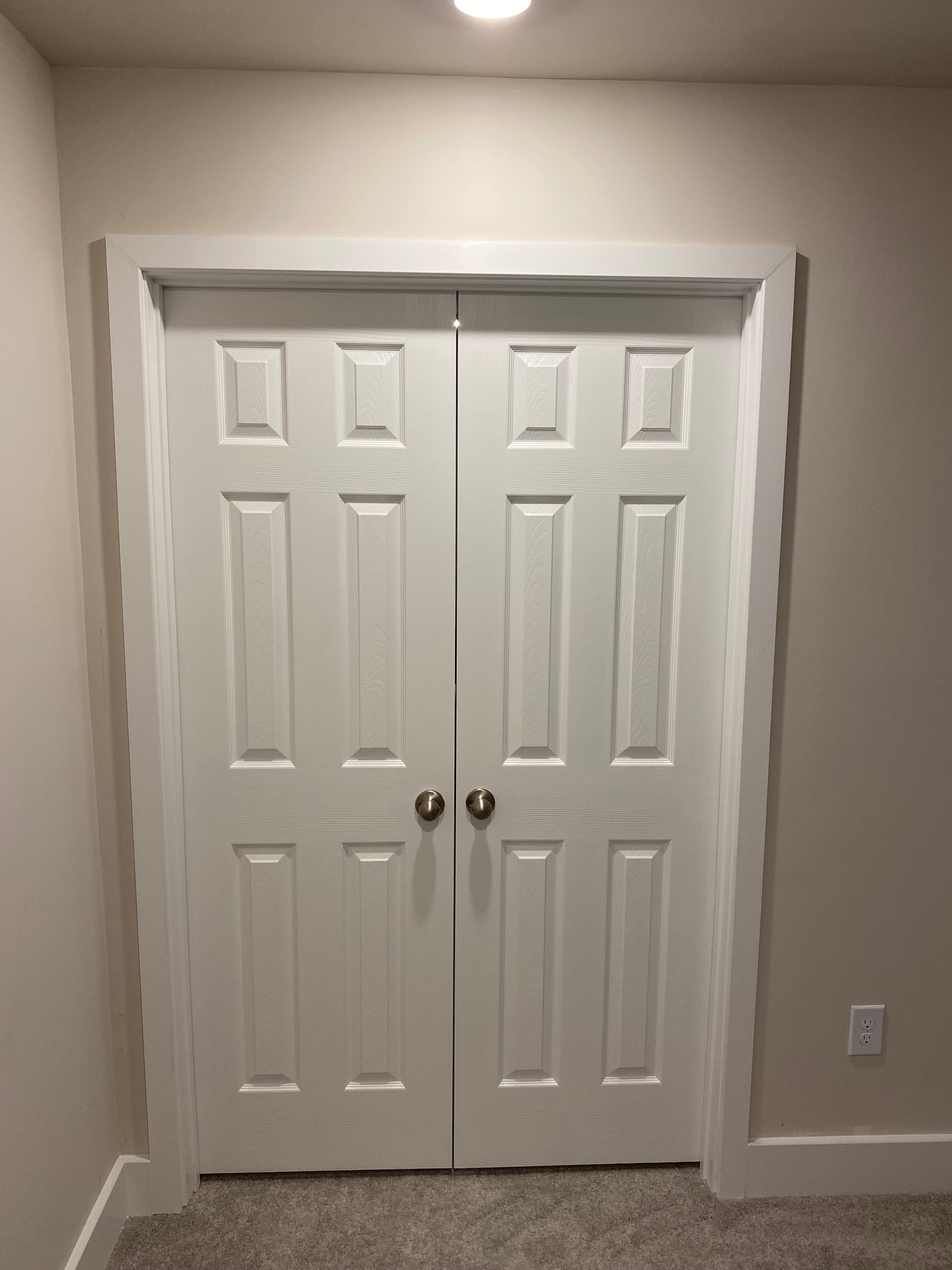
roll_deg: -0.1
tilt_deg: -8.0
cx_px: 476
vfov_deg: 67.3
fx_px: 953
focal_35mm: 26
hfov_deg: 53.1
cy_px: 635
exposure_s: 1/60
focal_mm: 4.25
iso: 64
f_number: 1.8
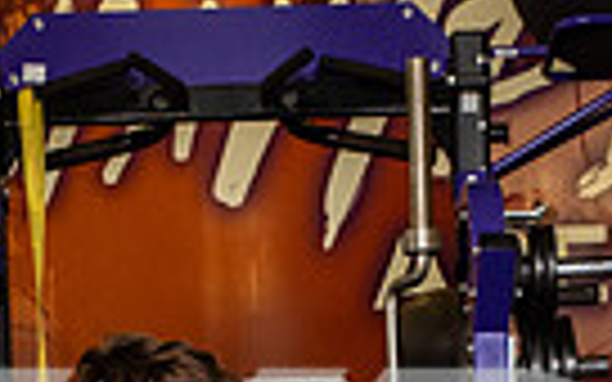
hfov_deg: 17.2
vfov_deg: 9.9
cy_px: 827
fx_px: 2018
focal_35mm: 121
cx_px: 292
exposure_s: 1/320
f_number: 7.1
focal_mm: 36
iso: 800
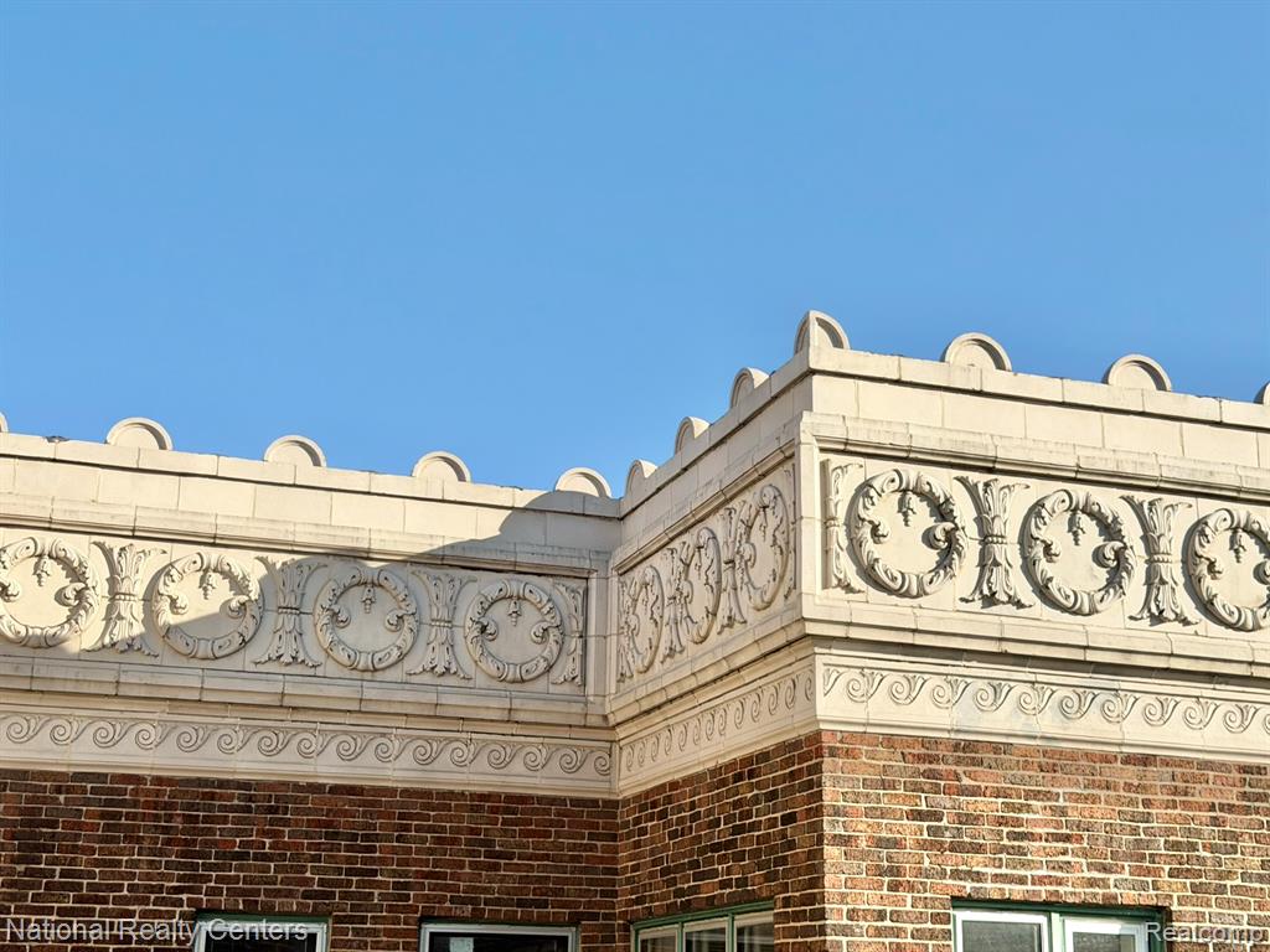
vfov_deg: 30.3
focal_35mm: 48
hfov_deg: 39.7
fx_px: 1761
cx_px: 635
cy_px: 476
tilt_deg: +15.9
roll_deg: +2.1
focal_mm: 6.76
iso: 64
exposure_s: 1/3534
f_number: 1.78
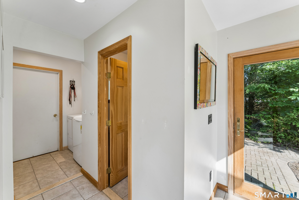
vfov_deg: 81.2
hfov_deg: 104.3
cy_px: 100
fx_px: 116
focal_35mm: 14
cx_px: 150
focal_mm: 14
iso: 400
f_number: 13
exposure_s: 1/15
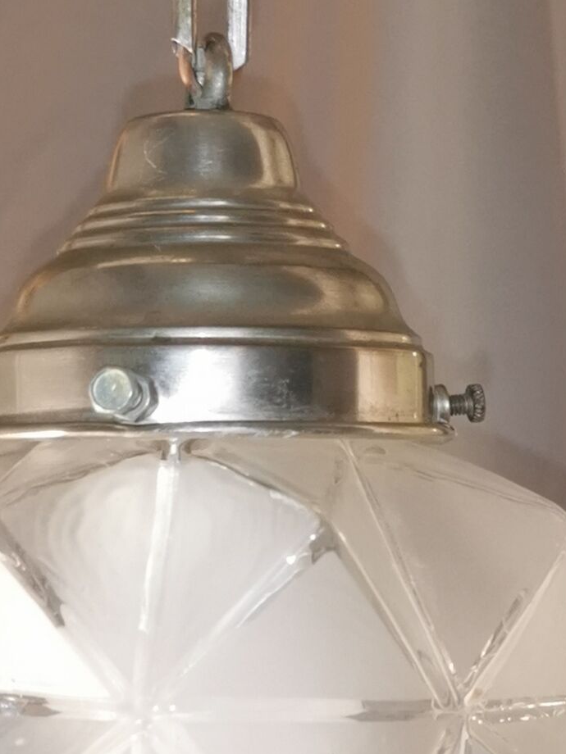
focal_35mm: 113
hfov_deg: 13.1
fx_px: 2464
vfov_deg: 17.3
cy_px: 581
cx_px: 220
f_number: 1.8
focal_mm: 5.58
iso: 160
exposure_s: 1/100
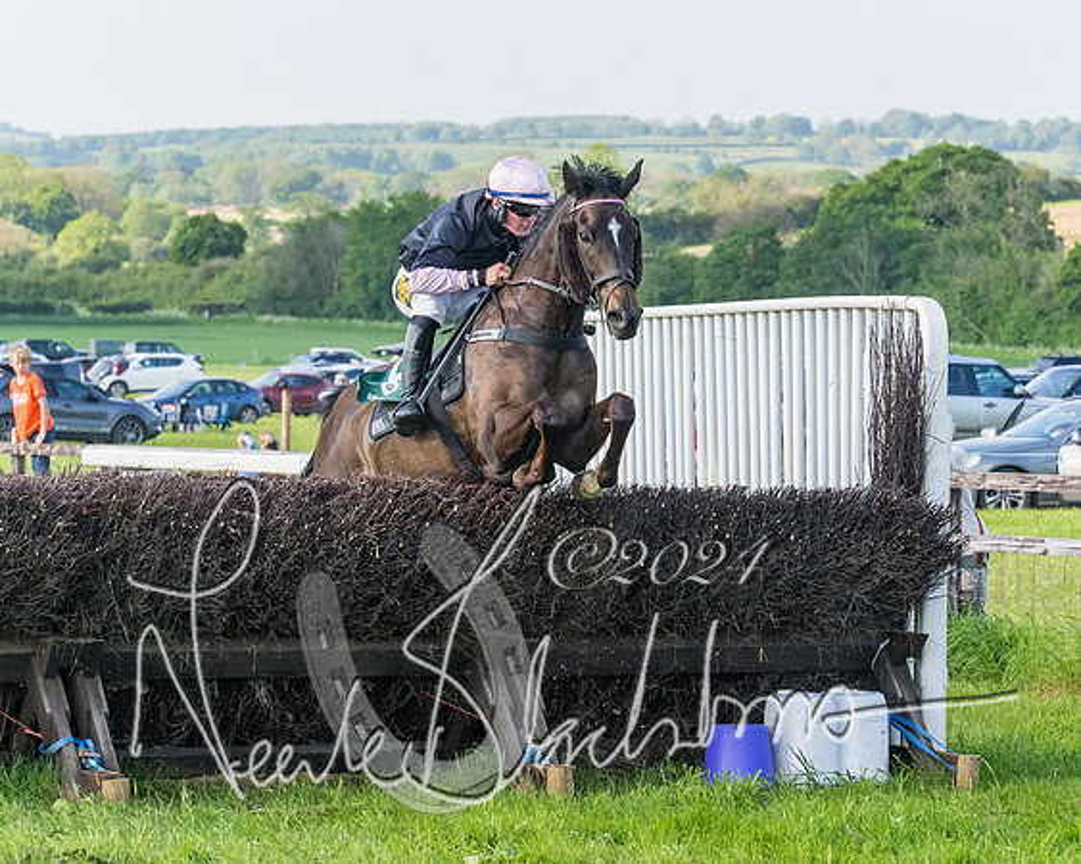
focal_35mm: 160
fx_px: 5107
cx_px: 571
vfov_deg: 9.7
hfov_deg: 12.1
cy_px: 464
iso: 800
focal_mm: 70
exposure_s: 1/3200
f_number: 4
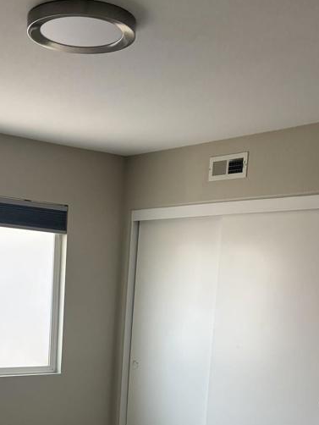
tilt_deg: -8.6
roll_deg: -2.2
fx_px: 651
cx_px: 80
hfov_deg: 27.2
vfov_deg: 34.3
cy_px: 377
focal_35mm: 53
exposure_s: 1/120
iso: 200
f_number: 1.6
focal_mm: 5.96
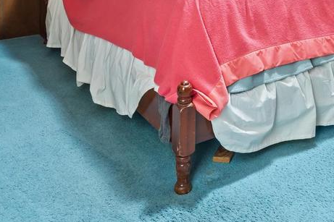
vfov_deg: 22.6
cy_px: -76
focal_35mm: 52
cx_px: 264
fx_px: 487
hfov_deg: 36.6
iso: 200
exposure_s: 5
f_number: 7.1
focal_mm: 11.2
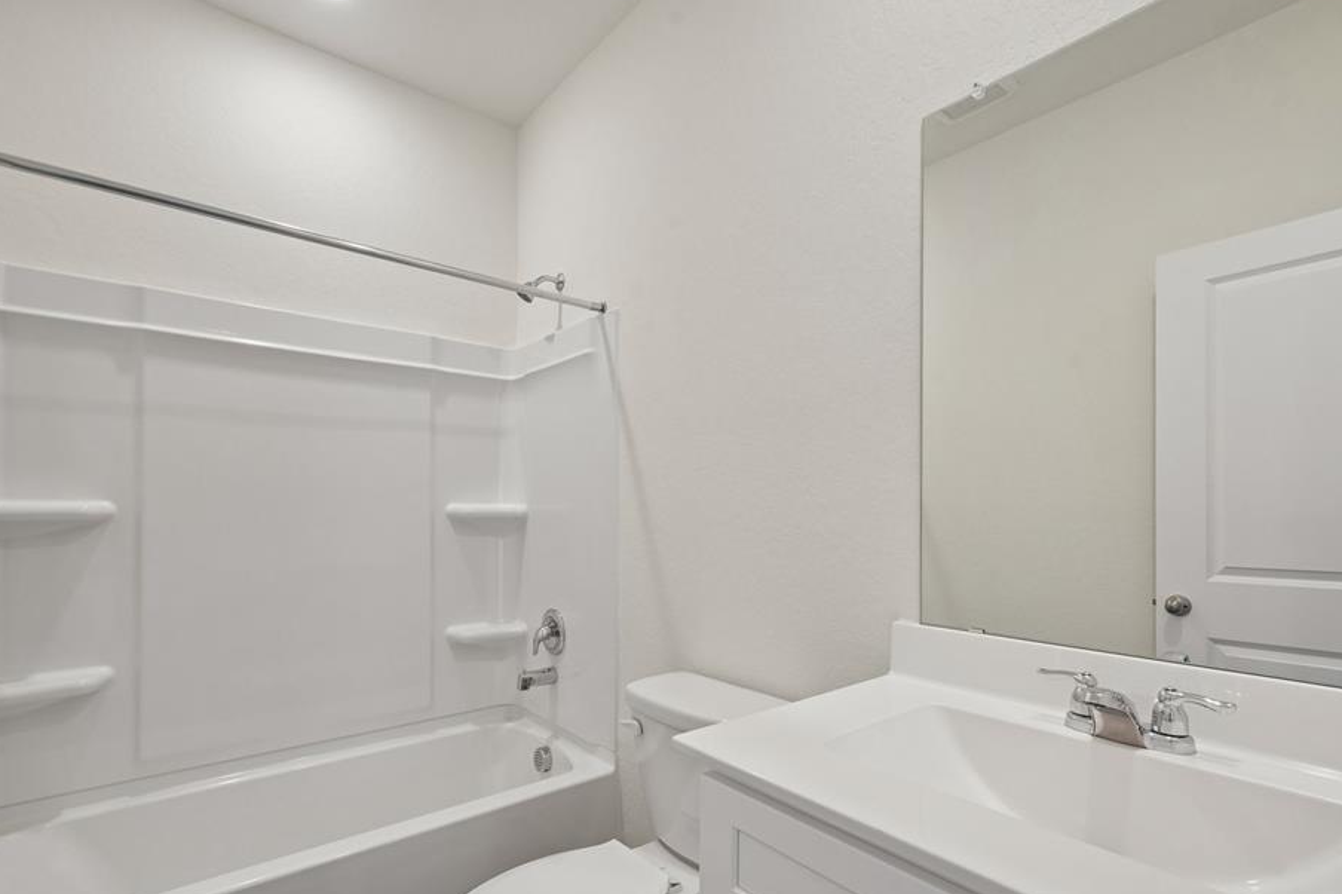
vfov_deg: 70.3
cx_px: 705
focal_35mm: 17
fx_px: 633
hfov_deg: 93.2
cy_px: 483
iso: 800
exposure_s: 1/50
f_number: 8
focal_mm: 15
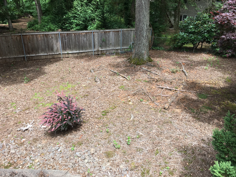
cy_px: 88
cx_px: 118
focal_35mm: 29
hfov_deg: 61.7
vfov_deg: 48.2
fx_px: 198
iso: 25
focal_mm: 4.15
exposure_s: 1/439
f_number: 2.2
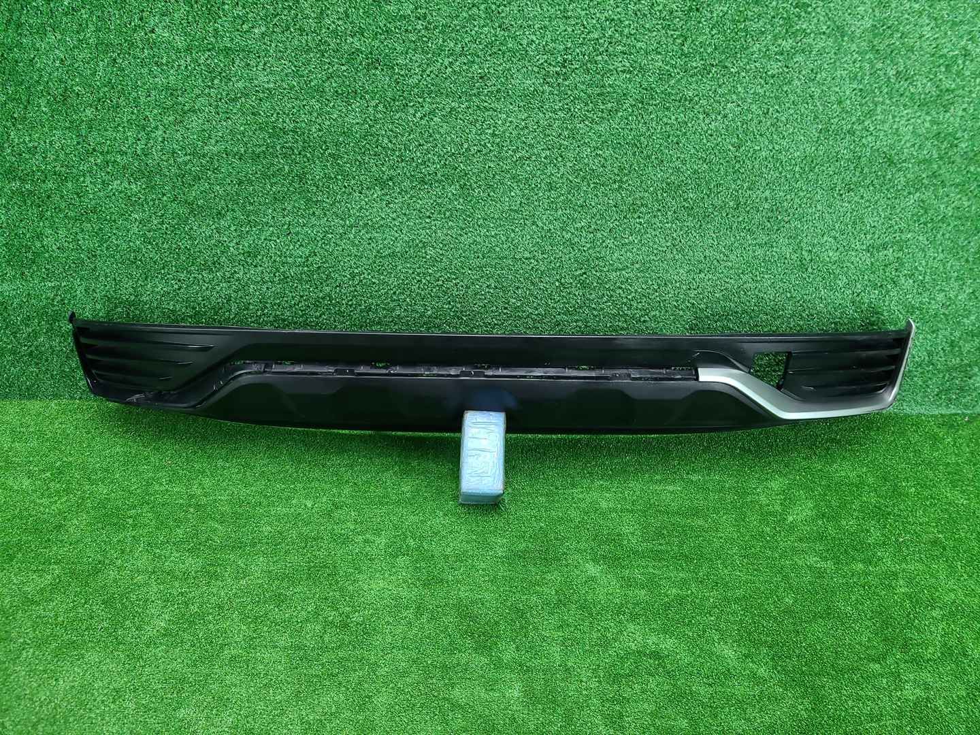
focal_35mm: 26
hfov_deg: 67.3
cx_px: 490
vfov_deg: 53.1
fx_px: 736
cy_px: 368
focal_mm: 5.4
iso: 256
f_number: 1.8
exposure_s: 1/50
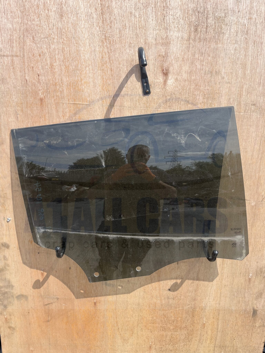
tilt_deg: -14.2
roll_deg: -1.2
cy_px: 176
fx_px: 265
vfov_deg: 67.3
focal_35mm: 26
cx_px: 132
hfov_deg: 53.1
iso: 50
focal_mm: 5.1
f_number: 1.6
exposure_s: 1/1923
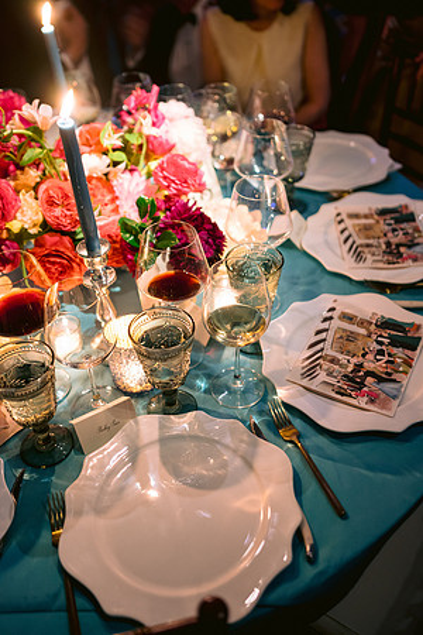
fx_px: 617
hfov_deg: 37.9
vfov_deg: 54.4
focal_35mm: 35
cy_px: 318
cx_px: 212
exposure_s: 1/25
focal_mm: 35
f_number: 1.8
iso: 800
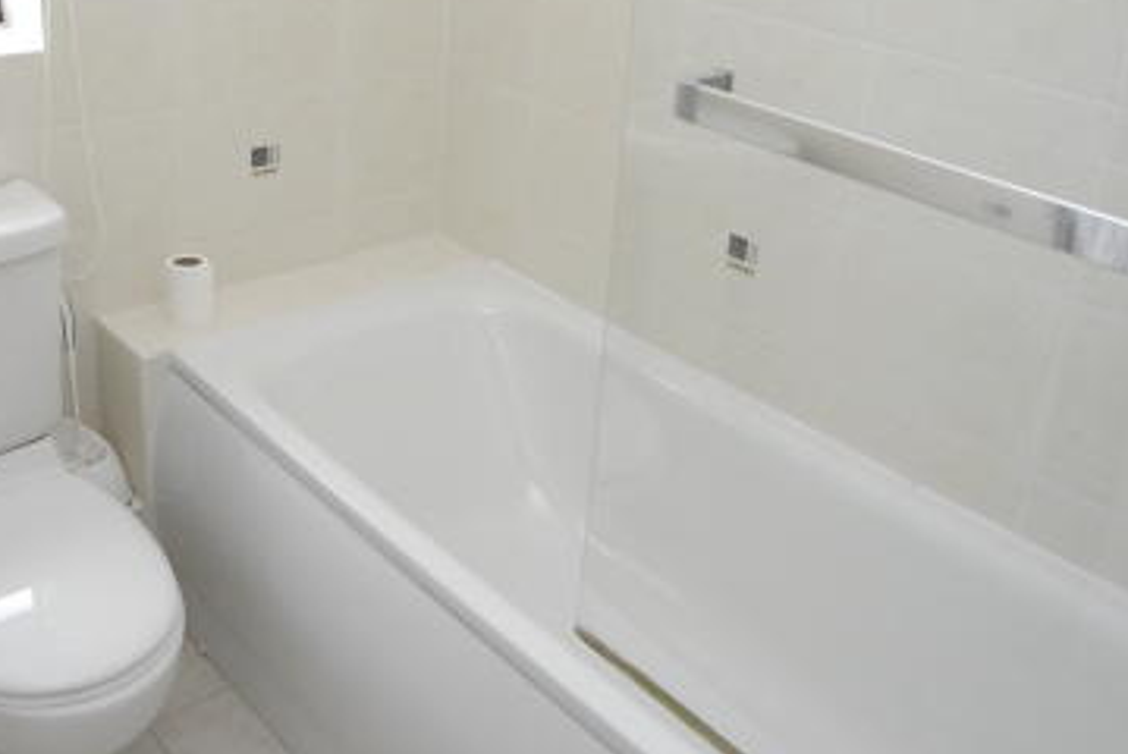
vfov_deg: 33.6
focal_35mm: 39
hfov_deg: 49.0
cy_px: 176
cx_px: 402
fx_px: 1219
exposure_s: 1/160
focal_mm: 15
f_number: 6.3
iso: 640
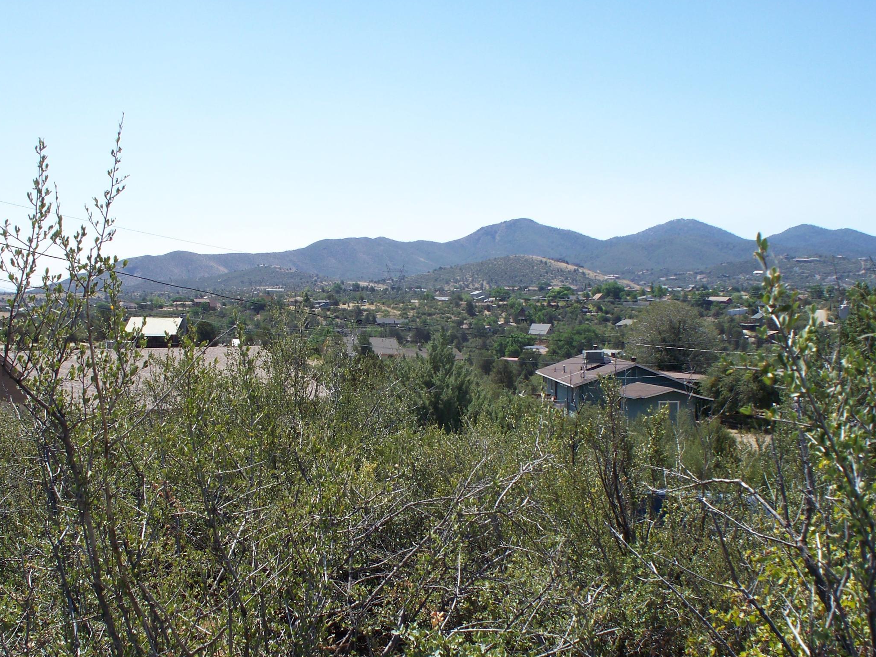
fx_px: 1341
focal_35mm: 53
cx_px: 409
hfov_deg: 36.2
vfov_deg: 27.5
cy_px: 362
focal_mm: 7.54
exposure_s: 1/250
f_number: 5
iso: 64
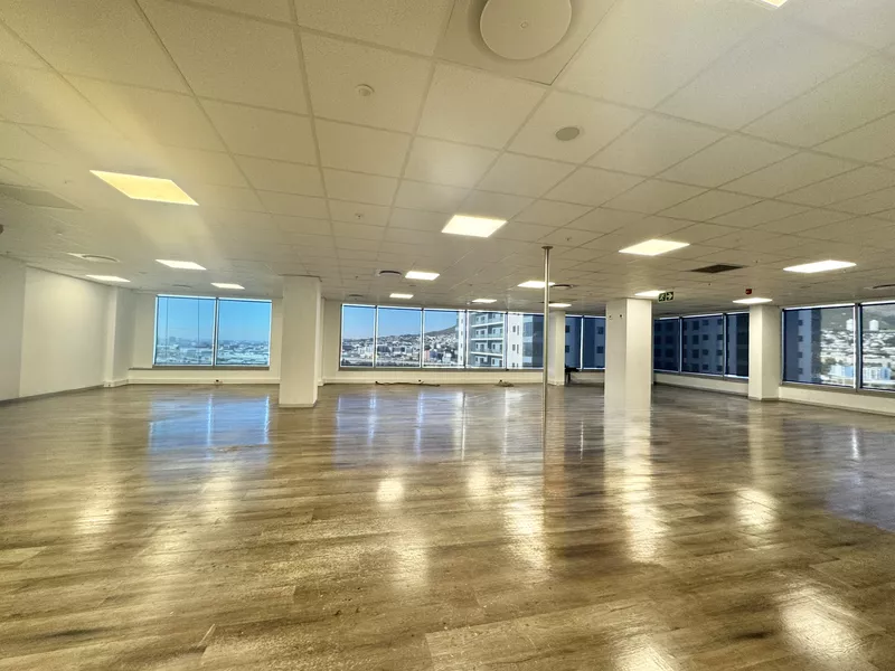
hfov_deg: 102.1
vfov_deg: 85.7
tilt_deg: +1.0
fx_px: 362
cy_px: 336
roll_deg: -1.4
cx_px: 448
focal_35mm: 14
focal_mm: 2.22
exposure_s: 1/100
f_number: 2.2
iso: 125
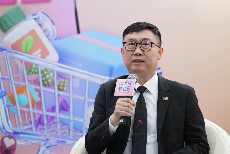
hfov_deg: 10.3
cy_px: 77
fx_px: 1278
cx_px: 115
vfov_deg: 6.9
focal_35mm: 200
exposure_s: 1/250
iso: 1600
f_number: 2.8
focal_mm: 200
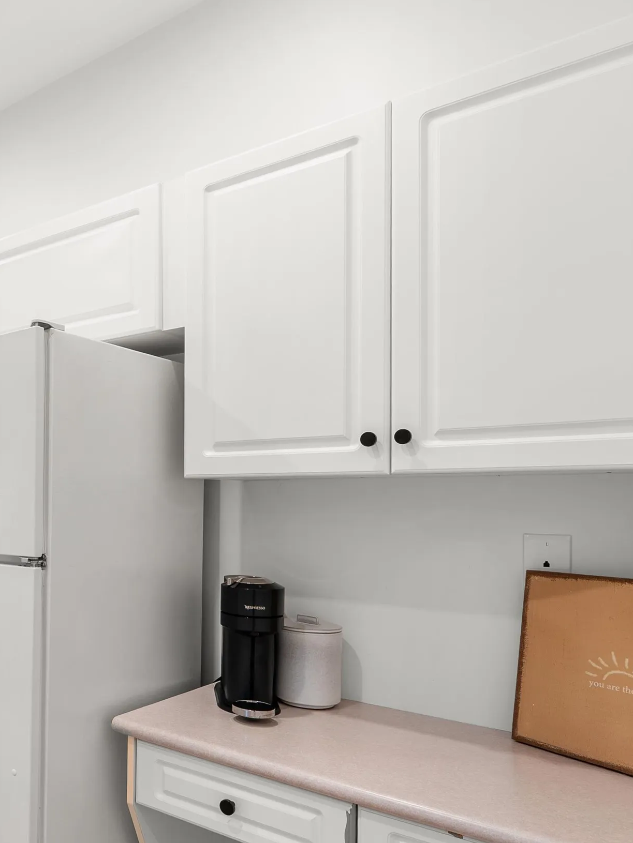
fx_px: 707
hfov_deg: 40.7
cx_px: -32
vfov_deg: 61.2
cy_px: 496
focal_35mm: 29
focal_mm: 16
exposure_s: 1/30
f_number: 9
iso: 3200
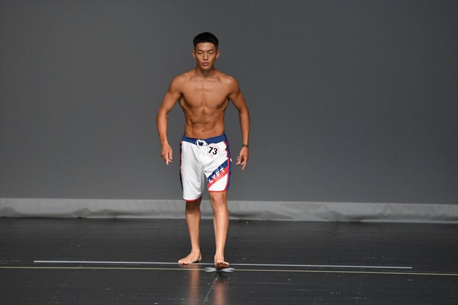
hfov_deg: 5.5
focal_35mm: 375
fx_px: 4769
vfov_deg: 3.7
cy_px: 152
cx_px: 229
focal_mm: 250
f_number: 5.6
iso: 3200
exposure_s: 1/400
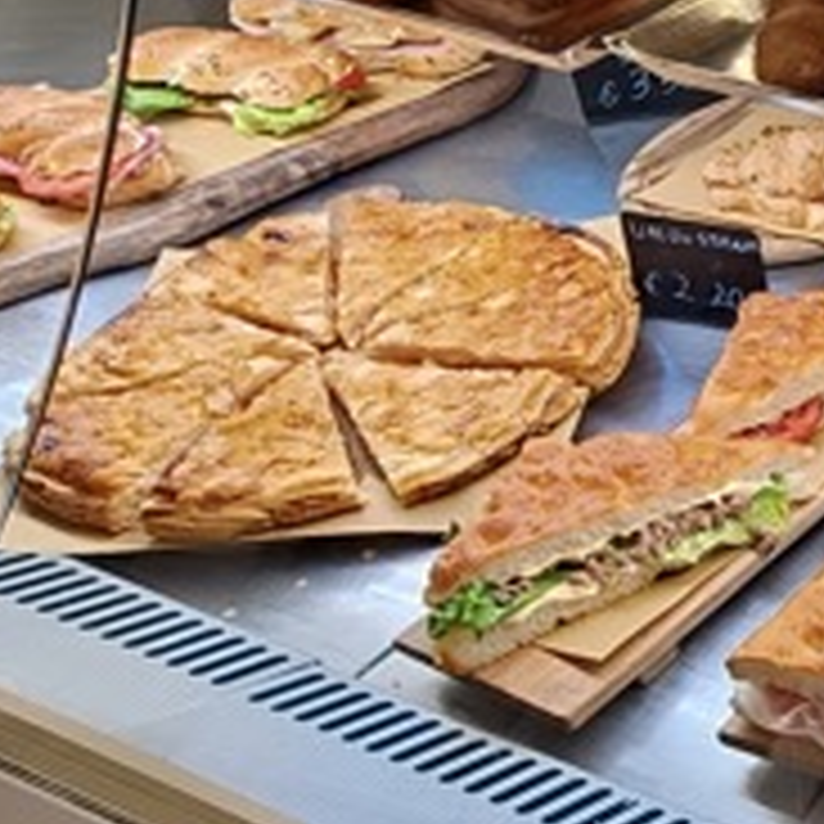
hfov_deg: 19.2
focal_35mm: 58
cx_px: 1603
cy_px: 306
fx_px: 1562
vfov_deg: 29.4
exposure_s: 1/100
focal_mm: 2.31
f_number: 2
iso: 640
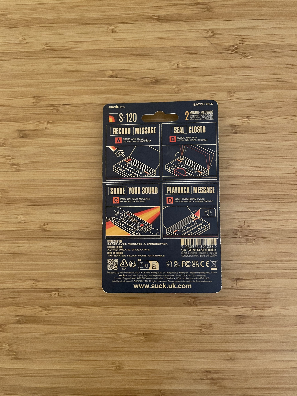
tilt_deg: -86.4
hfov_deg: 53.1
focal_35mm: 26
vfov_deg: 67.3
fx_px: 297
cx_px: 148
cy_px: 198
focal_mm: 4.2
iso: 800
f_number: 1.6
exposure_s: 1/29
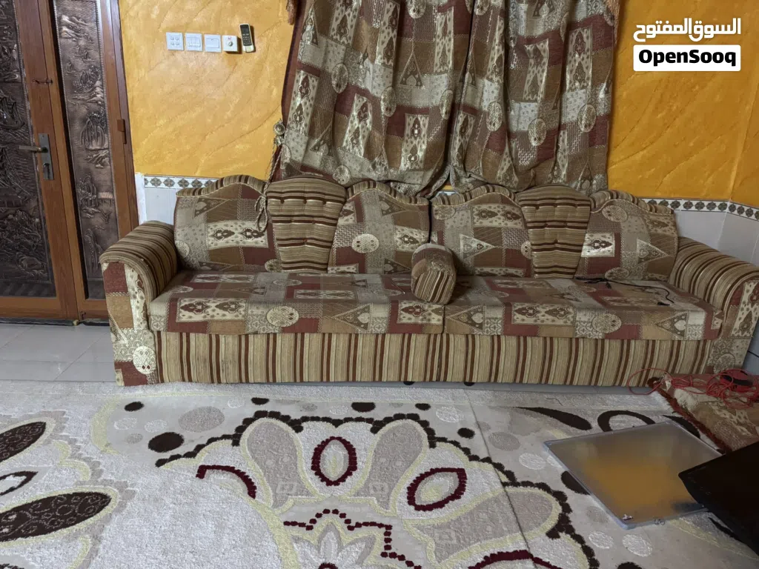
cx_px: 380
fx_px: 526
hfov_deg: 71.6
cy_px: 284
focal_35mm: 24
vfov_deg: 56.8
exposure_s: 1/33
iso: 1000
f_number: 1.78
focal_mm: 6.76
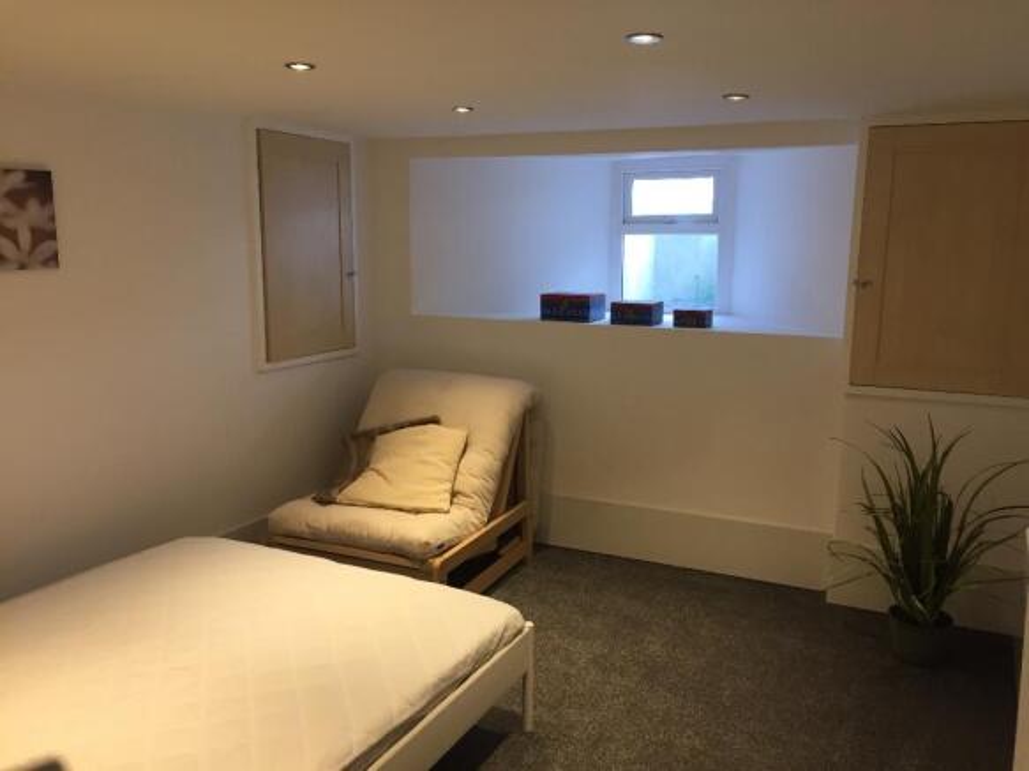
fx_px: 862
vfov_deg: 48.2
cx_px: 514
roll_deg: -2.0
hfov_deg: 61.7
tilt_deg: -11.0
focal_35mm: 29
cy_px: 386
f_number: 2.2
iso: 40
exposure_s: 1/33
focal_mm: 4.15
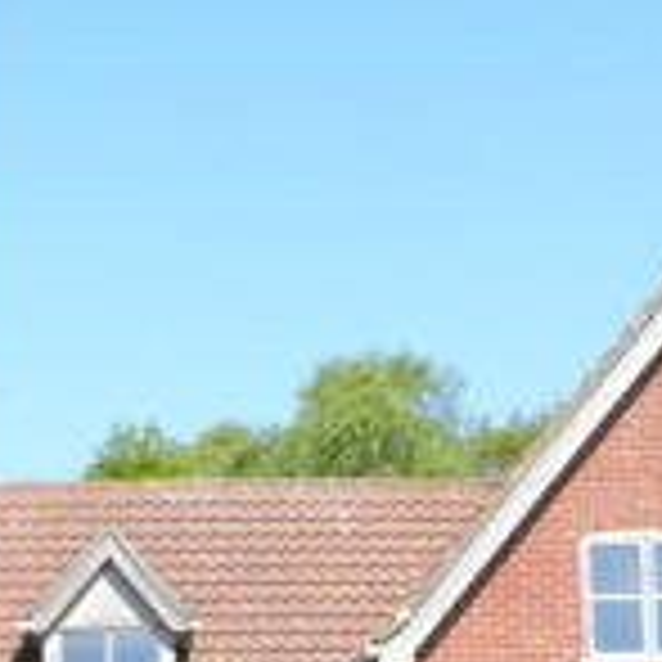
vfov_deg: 13.3
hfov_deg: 13.3
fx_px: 2813
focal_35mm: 130
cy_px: 579
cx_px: 47
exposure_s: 1/320
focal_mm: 6.7
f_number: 3.7
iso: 80
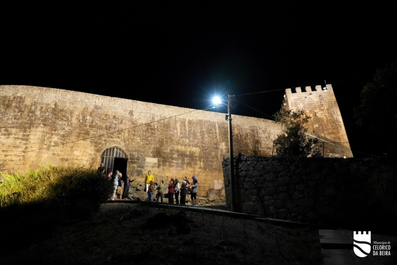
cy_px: 132
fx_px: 265
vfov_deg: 53.1
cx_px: 198
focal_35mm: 24
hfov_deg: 73.7
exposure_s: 1/50
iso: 12800
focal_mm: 24
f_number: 4
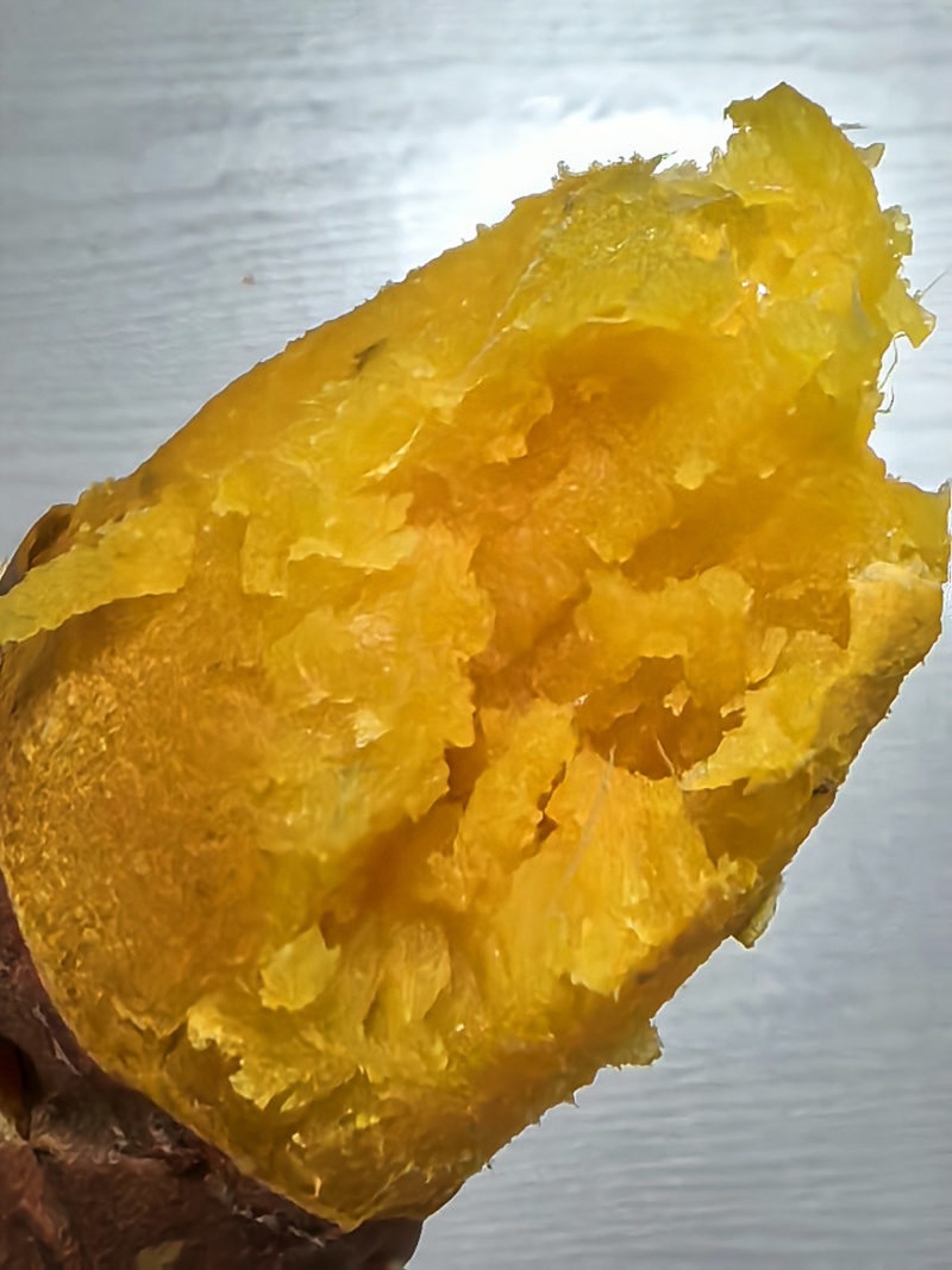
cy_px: 635
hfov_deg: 27.0
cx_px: 476
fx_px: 1981
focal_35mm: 54
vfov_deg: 35.5
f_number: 2.2
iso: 320
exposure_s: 1/100
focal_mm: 1.76
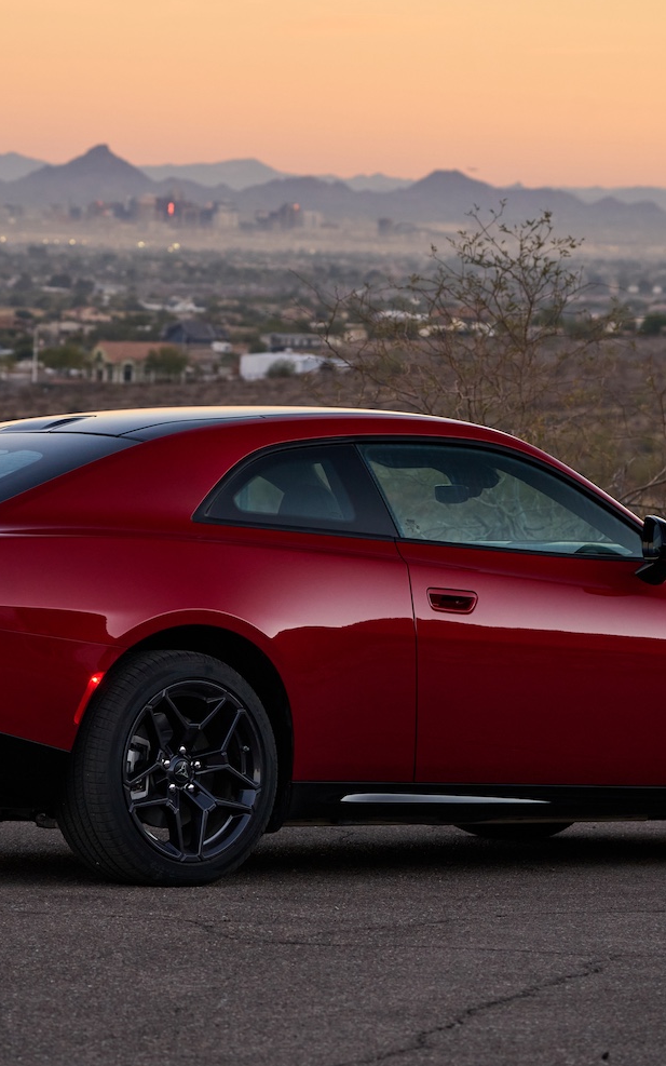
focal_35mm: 157
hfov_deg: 8.4
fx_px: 4559
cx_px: 282
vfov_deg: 13.3
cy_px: 541
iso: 400
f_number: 5.6
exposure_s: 1/40
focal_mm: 100
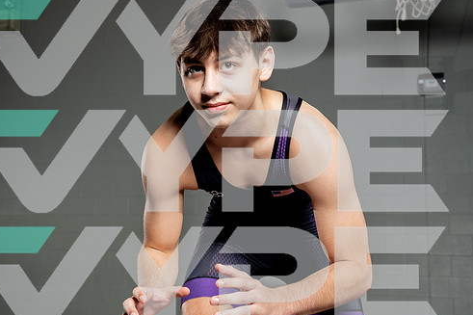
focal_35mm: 59
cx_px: 203
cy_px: 161
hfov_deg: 33.9
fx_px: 775
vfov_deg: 23.0
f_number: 8
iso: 400
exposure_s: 1/250
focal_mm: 47
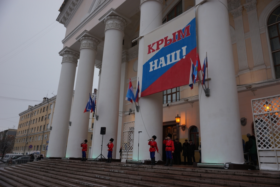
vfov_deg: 46.4
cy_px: 94
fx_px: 218
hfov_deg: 65.5
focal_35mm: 28
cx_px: 140
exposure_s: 1/100
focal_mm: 28
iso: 100
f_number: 5
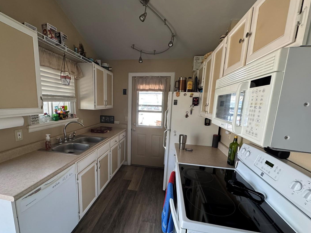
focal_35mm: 16
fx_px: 144
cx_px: 141
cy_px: 127
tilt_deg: -11.3
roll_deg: -1.2
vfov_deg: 77.9
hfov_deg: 94.2
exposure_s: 1/82
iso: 320
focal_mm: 2.22
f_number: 2.2
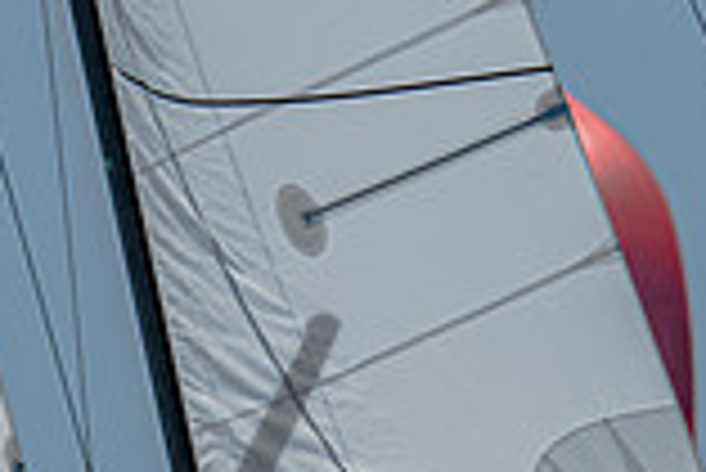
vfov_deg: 1.0
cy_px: 931
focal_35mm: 1400
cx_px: 368
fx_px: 27480
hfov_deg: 1.5
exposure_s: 1/2000
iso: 200
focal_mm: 220
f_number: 5.3
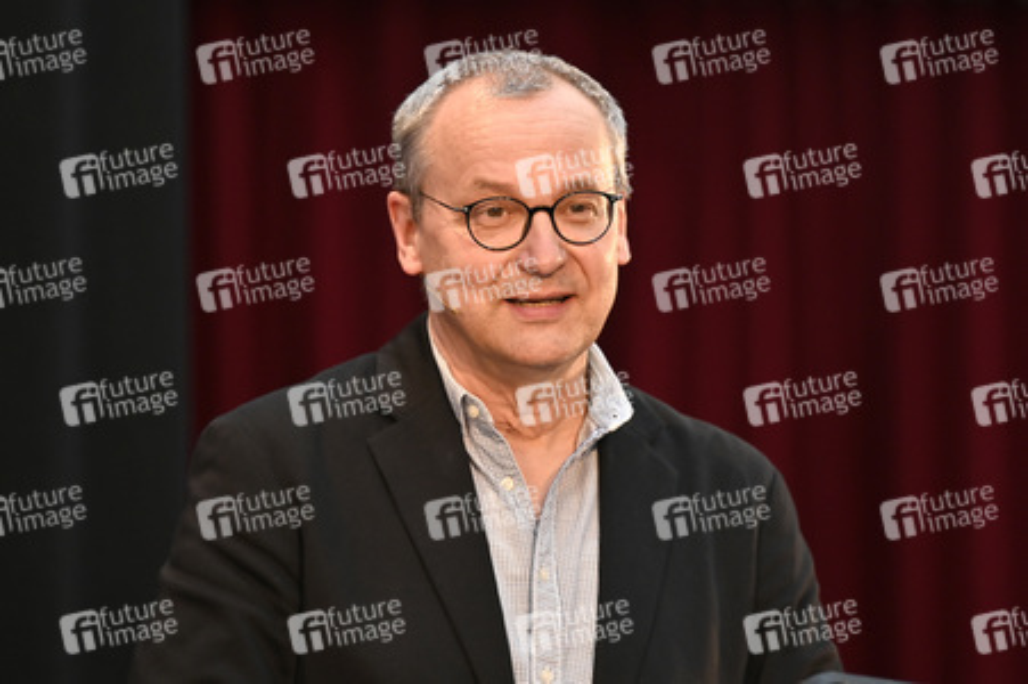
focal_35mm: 185
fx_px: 5279
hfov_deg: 11.1
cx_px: 514
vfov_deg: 7.4
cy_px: 342
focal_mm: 185
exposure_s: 1/400
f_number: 2.8
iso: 800
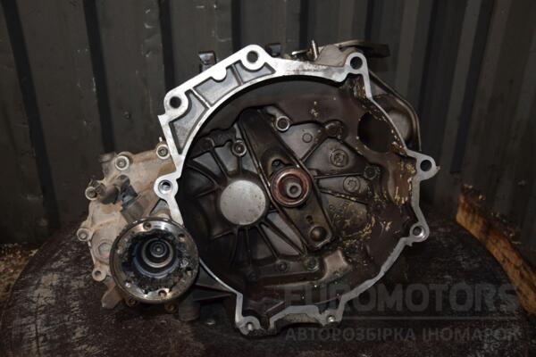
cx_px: 268
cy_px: 178
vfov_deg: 34.2
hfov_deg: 49.6
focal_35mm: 39
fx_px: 581
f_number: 5
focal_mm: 26
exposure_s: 1/60
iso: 800
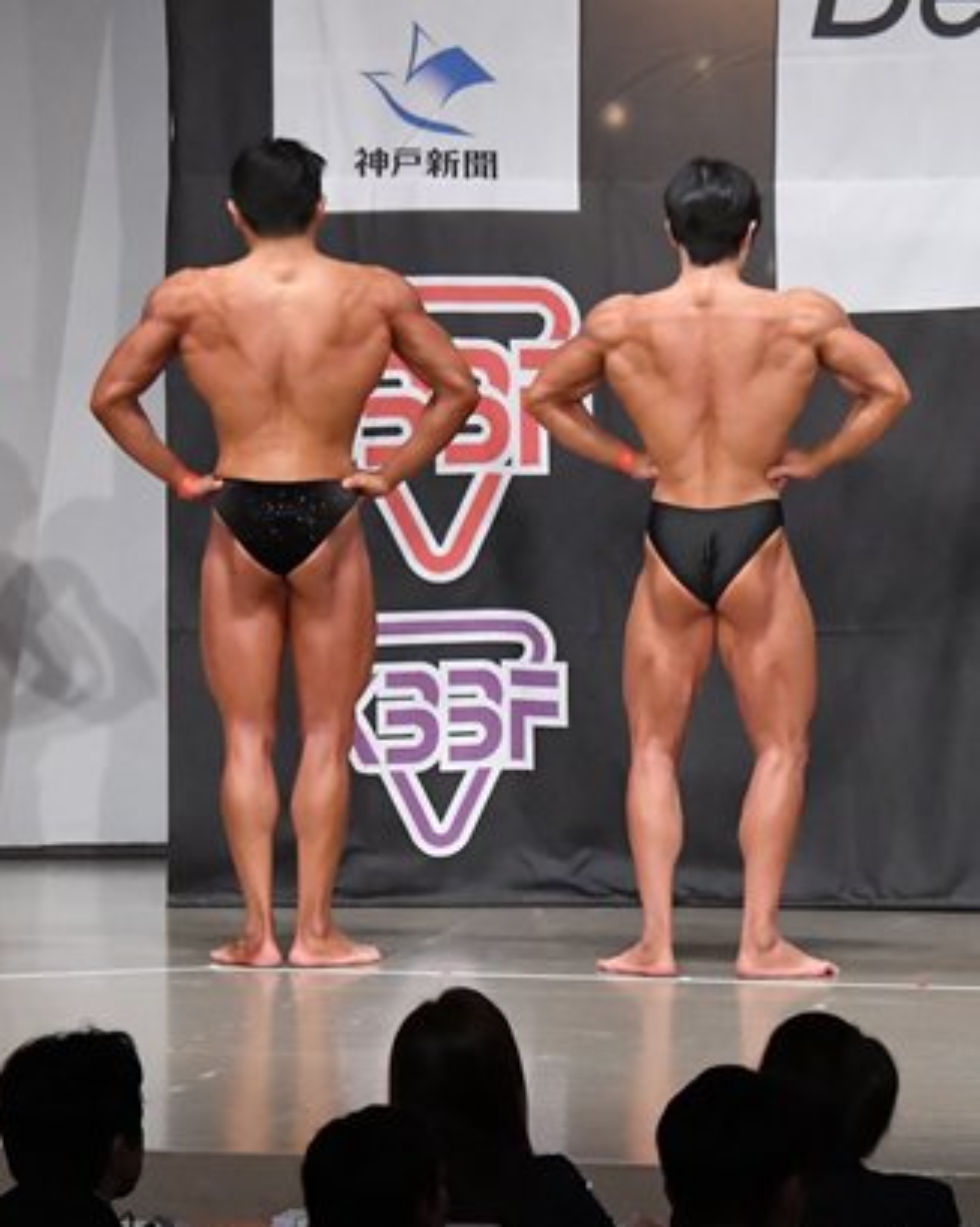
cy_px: 580
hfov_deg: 6.3
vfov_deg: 7.9
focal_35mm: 246
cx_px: 606
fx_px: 8925
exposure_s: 1/400
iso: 6400
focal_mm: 92
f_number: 5.6
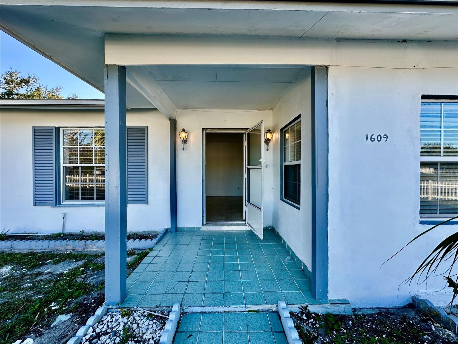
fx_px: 185
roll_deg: -0.3
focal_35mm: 14
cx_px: 229
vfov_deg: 85.7
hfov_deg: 102.1
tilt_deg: -0.1
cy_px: 172
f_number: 2.2
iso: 40
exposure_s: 1/259
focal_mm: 2.22
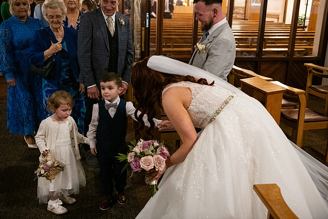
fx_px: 383
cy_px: 110
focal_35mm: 42
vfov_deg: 31.9
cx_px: 164
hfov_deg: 46.4
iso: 2500
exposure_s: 1/160
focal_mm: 42
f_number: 3.5
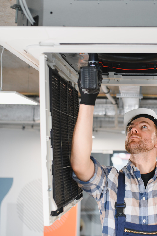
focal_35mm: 53
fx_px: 347
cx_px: 133
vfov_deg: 37.5
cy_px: 117
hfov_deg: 24.9
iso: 250
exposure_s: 1/160
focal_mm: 35
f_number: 2
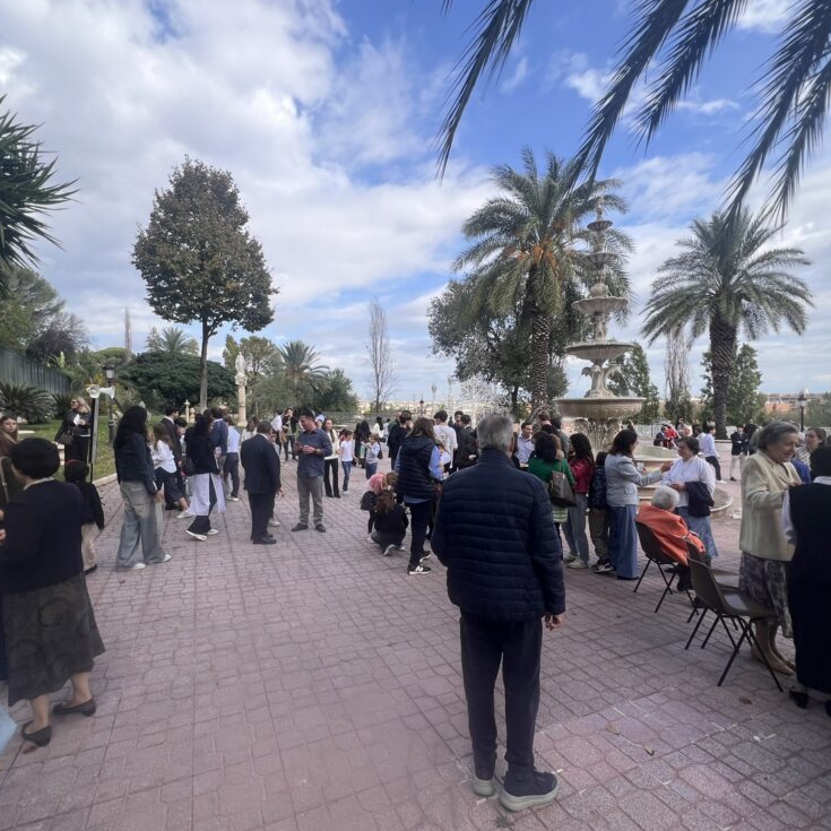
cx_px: 407
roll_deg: +0.3
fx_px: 435
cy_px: 423
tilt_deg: -2.8
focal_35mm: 16
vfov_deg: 87.4
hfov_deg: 87.4
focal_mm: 1.57
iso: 32
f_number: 1.8
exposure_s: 1/874
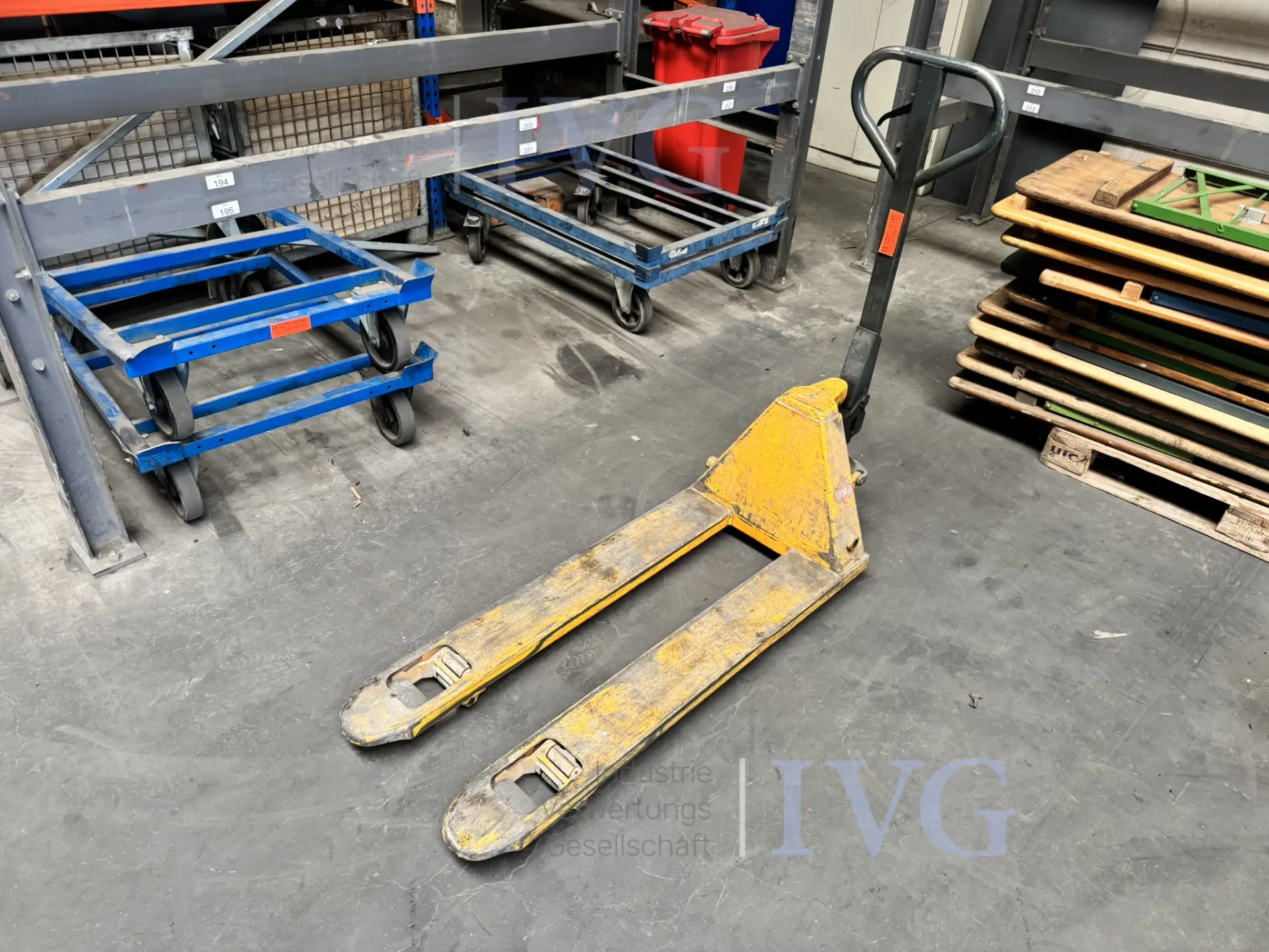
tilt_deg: -34.8
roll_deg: -4.0
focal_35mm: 24
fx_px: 880
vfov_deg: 56.8
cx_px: 634
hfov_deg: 71.6
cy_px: 476
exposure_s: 1/60
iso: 250
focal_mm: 6.76
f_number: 1.78
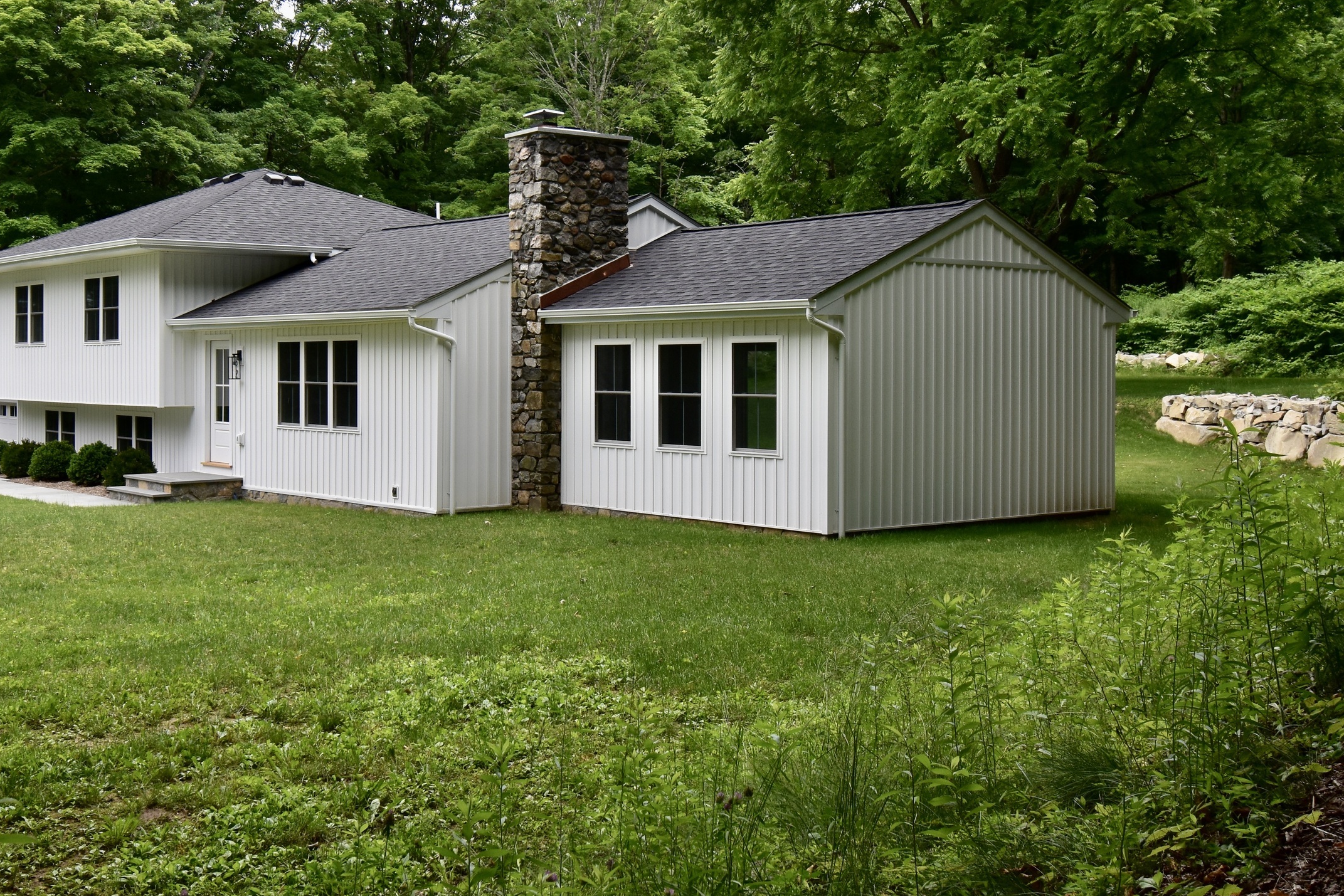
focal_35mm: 43
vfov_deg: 31.2
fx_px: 1605
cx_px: 512
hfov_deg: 45.1
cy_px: 391
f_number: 10
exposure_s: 1/200
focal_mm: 20
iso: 400
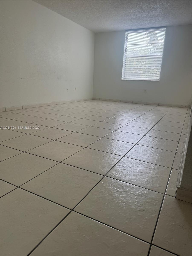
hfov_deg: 56.8
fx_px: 177
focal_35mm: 24
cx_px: 96
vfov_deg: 71.6
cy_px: 128
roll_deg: -2.9
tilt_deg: -14.4
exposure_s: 1/120
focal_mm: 6.76
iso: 80
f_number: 1.78
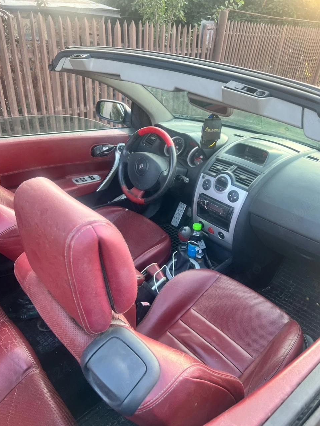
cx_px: 162
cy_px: 218
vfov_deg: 65.3
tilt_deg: -28.6
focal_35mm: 27
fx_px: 333
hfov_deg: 51.4
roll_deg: -4.1
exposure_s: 1/121
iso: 64
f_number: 1.5
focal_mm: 5.7
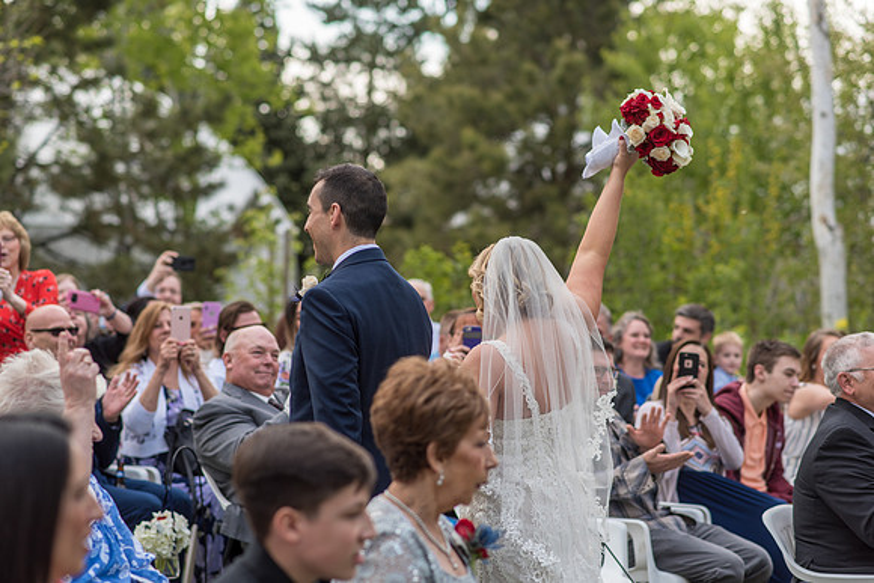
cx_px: 437
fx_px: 2064
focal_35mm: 85
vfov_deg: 16.1
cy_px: 292
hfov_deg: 23.9
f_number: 2.8
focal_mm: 85
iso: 100
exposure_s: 1/500
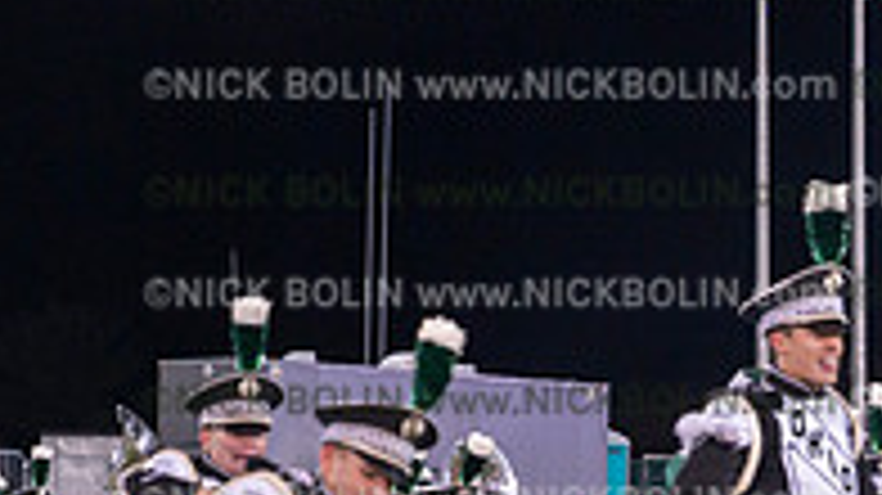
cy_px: 711
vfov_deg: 5.5
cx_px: 1192
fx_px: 5072
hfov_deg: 9.7
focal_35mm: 217
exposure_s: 1/640
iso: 3200
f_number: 4
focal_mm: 70
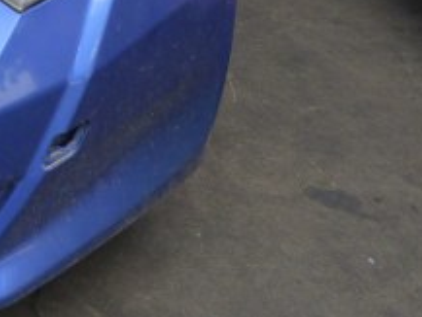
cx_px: -282
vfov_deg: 14.8
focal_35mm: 92
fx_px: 1122
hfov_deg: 18.0
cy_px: -175
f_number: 4
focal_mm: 4.5
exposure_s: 1/125
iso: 125
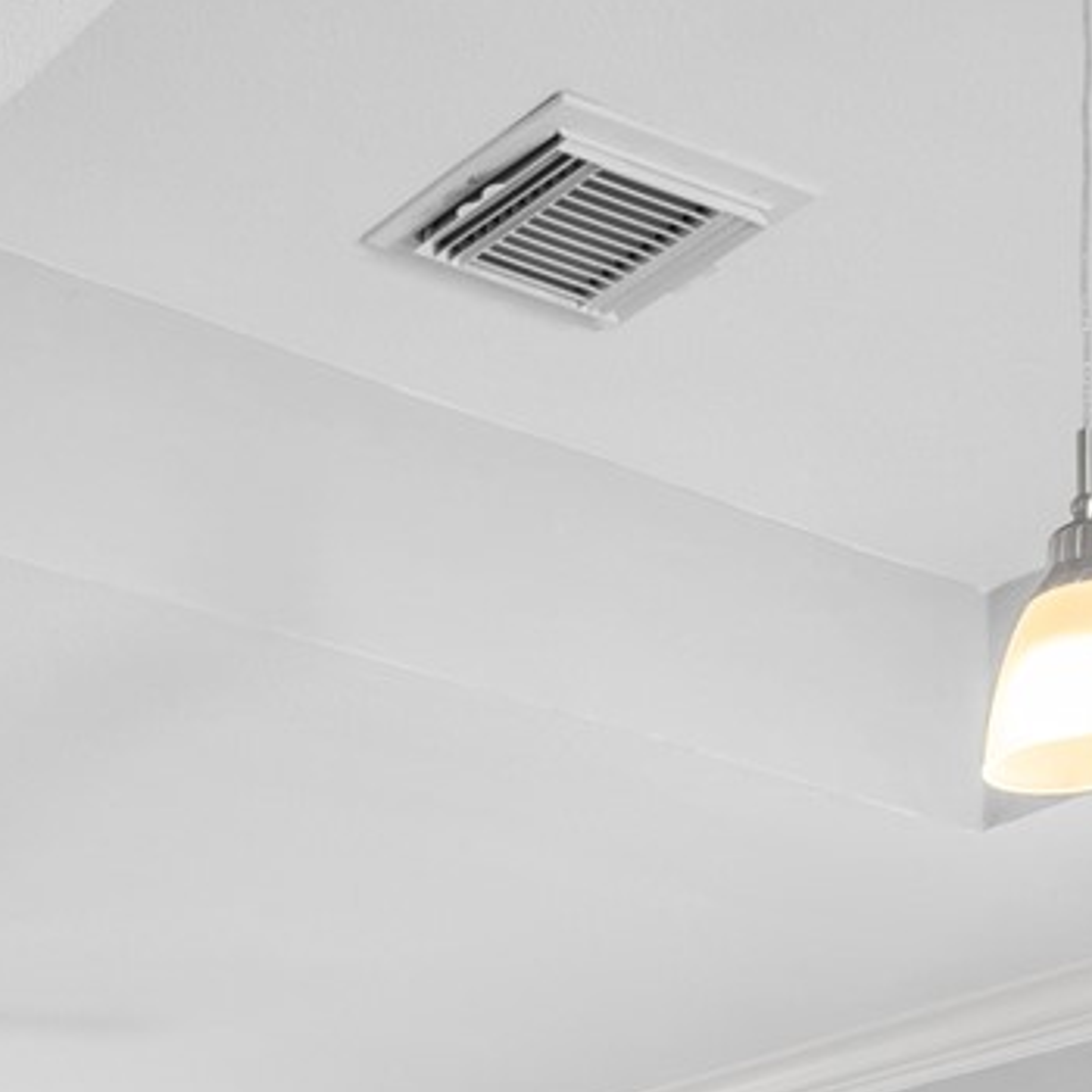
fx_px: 2820
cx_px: -172
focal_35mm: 79
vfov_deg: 17.8
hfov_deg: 20.7
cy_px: 1944
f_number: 8
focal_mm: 10
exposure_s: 4
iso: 100
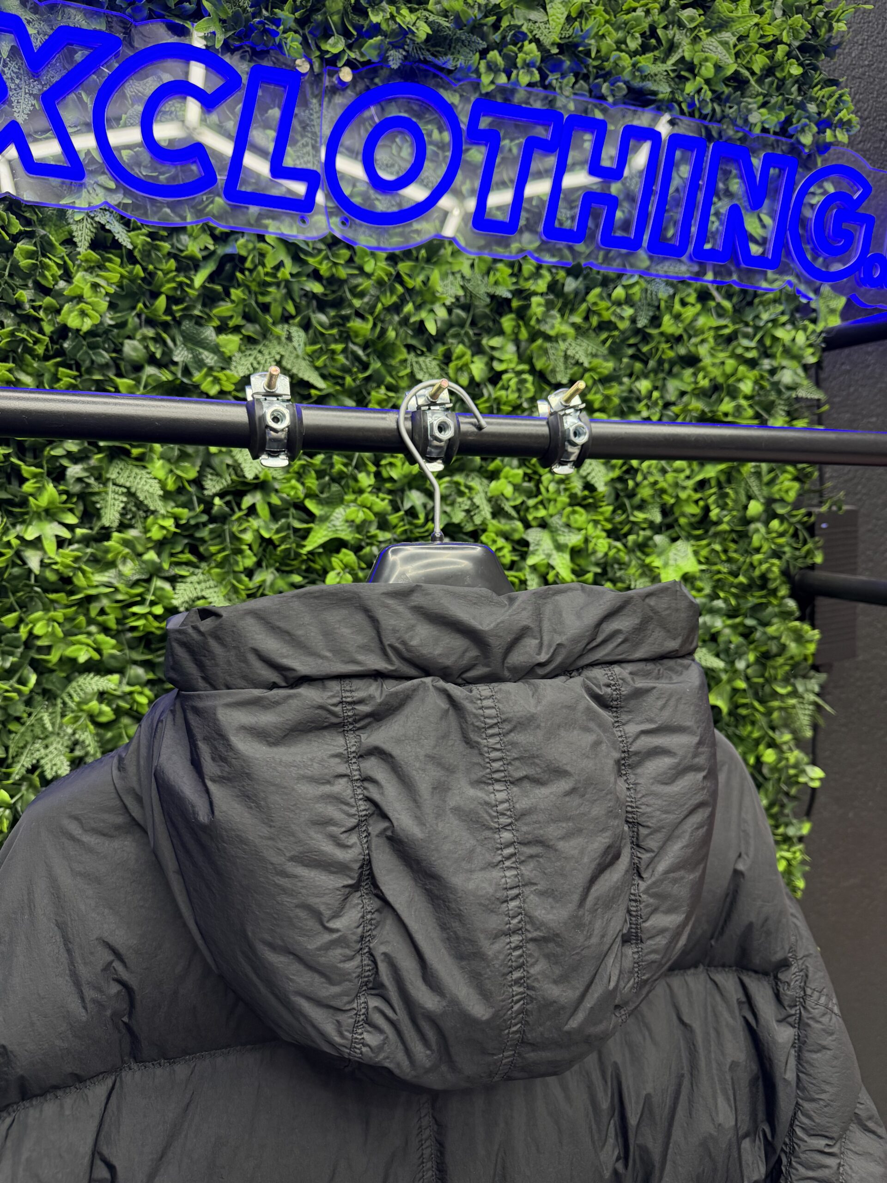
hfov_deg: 56.8
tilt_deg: -6.4
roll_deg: -1.6
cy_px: 592
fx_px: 820
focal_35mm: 24
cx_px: 444
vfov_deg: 71.6
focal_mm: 6.76
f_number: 1.78
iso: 250
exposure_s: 1/63
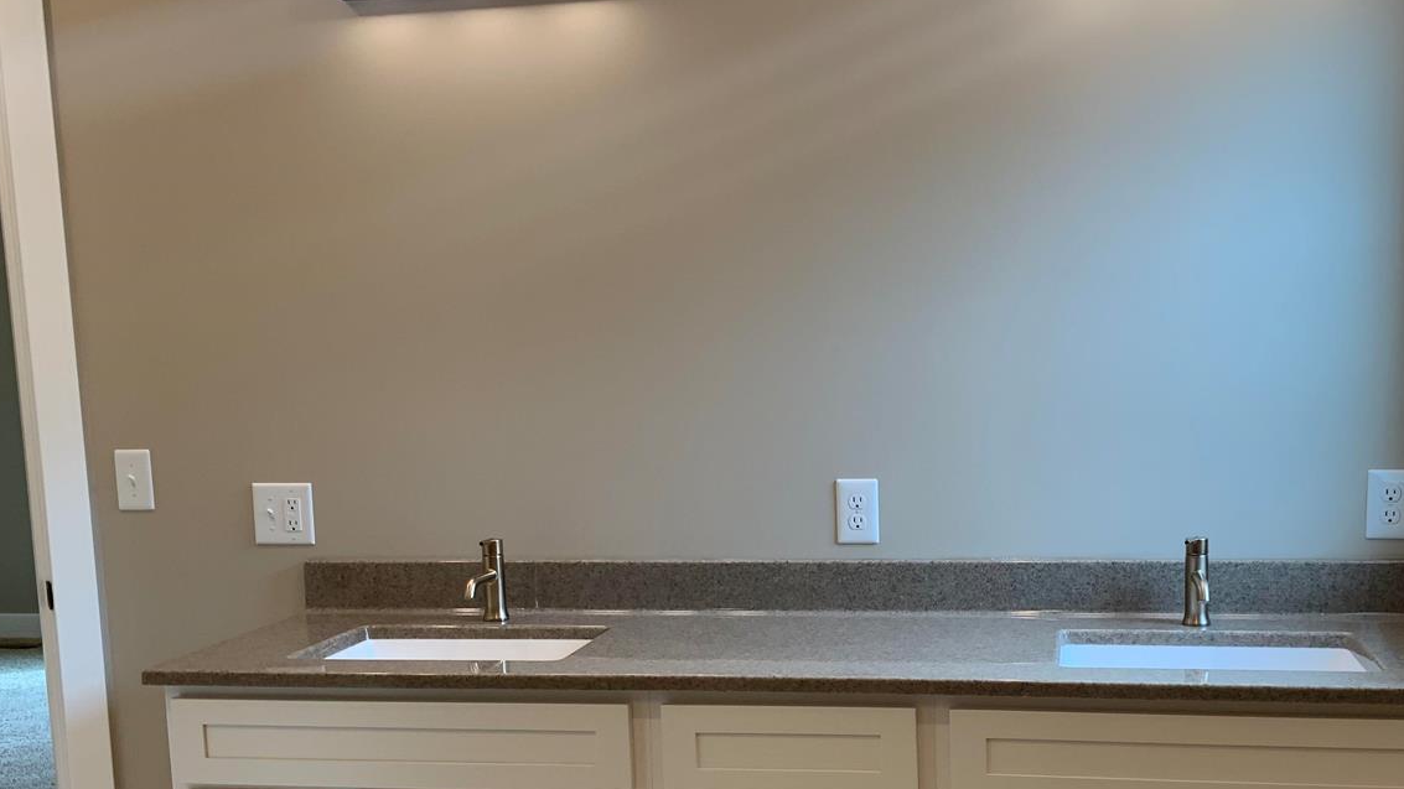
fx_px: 1489
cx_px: 833
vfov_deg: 29.5
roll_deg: +1.4
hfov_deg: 50.2
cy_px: 530
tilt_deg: -7.1
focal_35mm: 40
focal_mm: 4.25
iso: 80
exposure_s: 1/120
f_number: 1.8
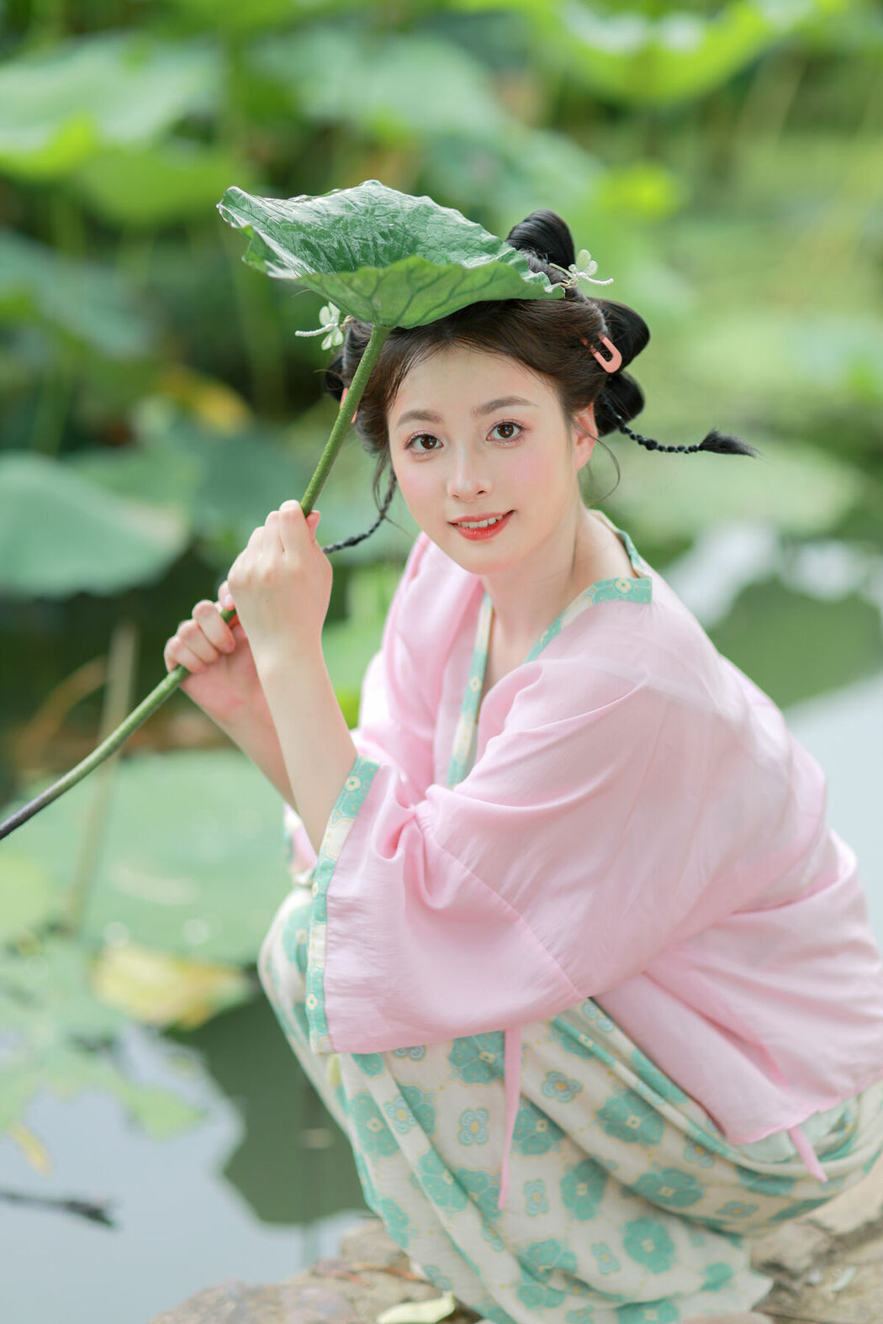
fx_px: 3090
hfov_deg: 16.3
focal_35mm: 84
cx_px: 442
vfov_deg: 24.2
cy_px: 662
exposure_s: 1/320
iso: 100
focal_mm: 85
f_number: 1.8
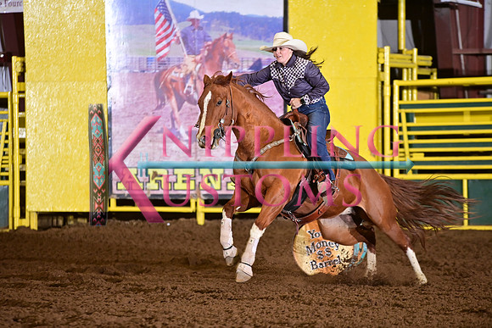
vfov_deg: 6.9
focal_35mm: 200
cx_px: 246
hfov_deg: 10.3
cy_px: 164
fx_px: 2734
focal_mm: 200
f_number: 3.2
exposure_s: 1/200
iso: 1000
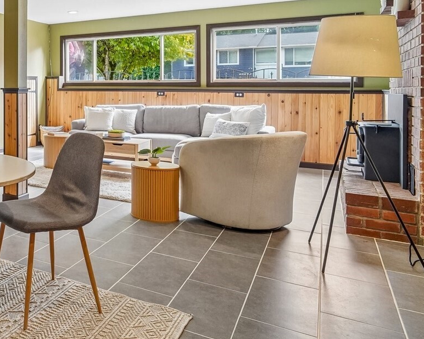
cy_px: 99
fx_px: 414
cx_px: -29
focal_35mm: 33
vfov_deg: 43.6
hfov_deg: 43.6
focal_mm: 16
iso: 1600
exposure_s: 1/25
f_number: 8
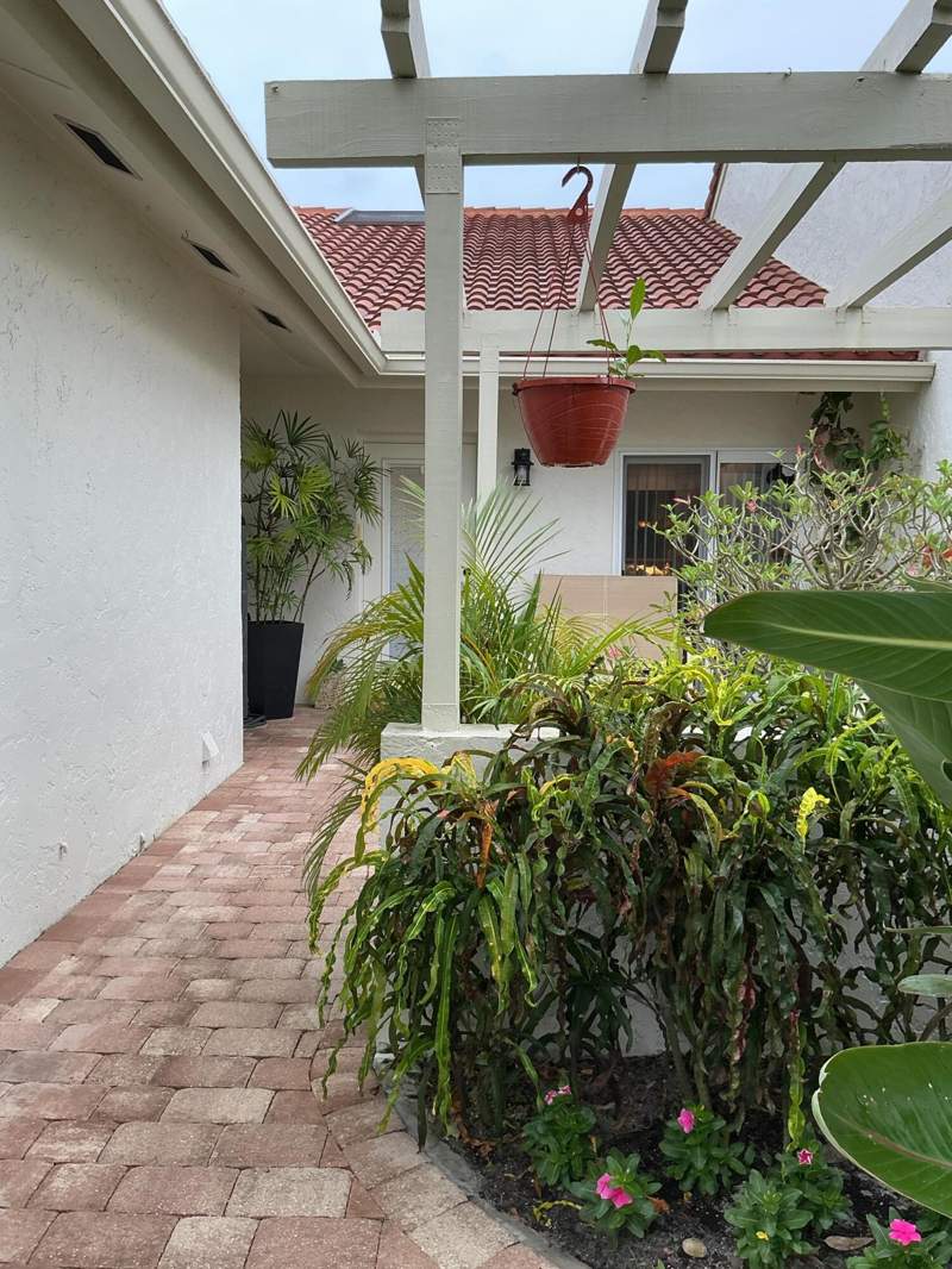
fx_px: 1063
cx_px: 476
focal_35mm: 29
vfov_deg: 61.6
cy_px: 634
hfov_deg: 48.2
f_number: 1.8
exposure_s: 1/120
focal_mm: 3
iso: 32
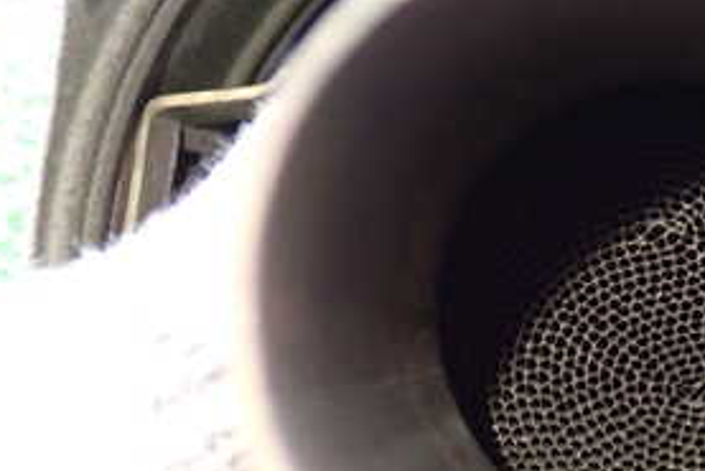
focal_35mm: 99
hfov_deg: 20.2
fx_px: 1940
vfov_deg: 13.8
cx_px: 649
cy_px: 285
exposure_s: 1/25
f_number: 2.9
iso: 800
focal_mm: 7.84
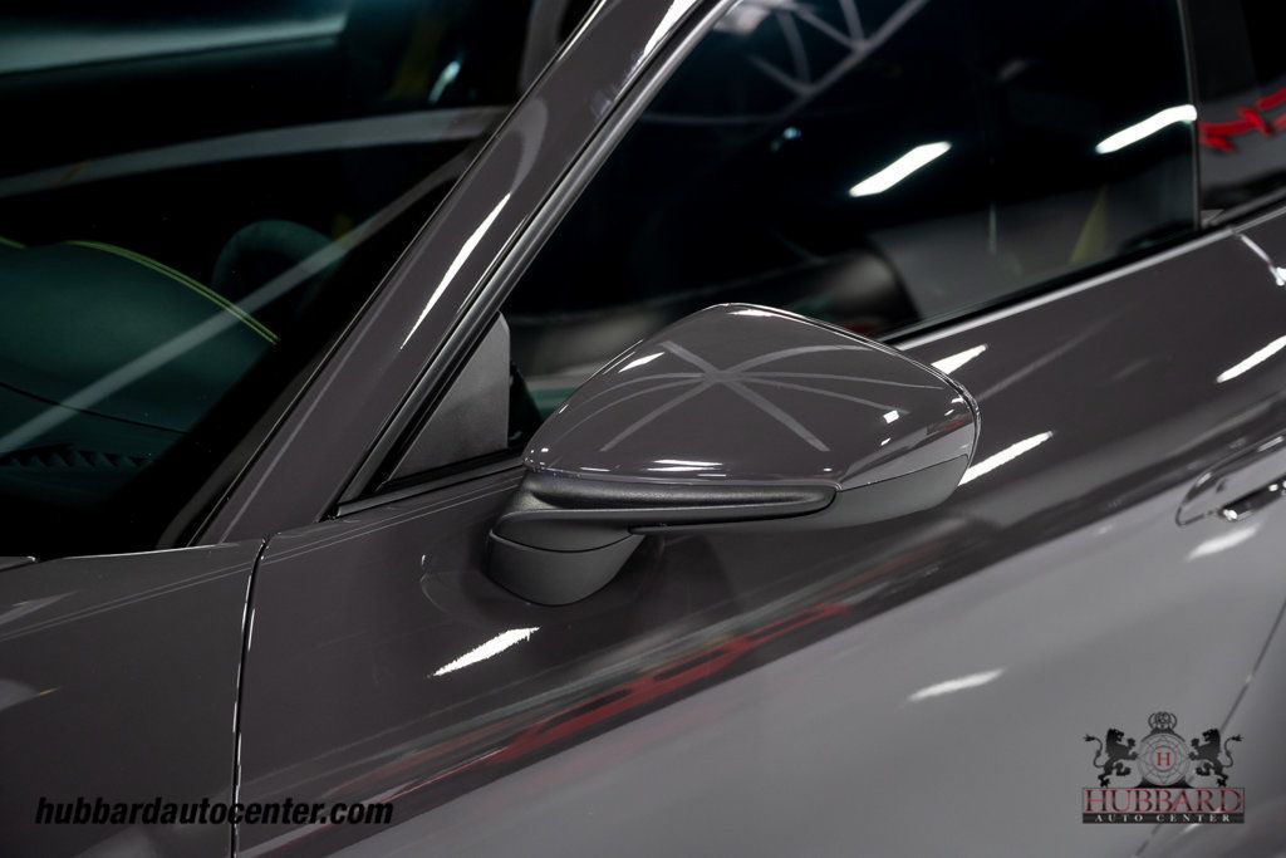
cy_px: 429
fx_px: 1965
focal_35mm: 55
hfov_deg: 36.2
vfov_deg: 24.6
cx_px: 643
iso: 800
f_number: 4
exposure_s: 1/60
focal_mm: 55
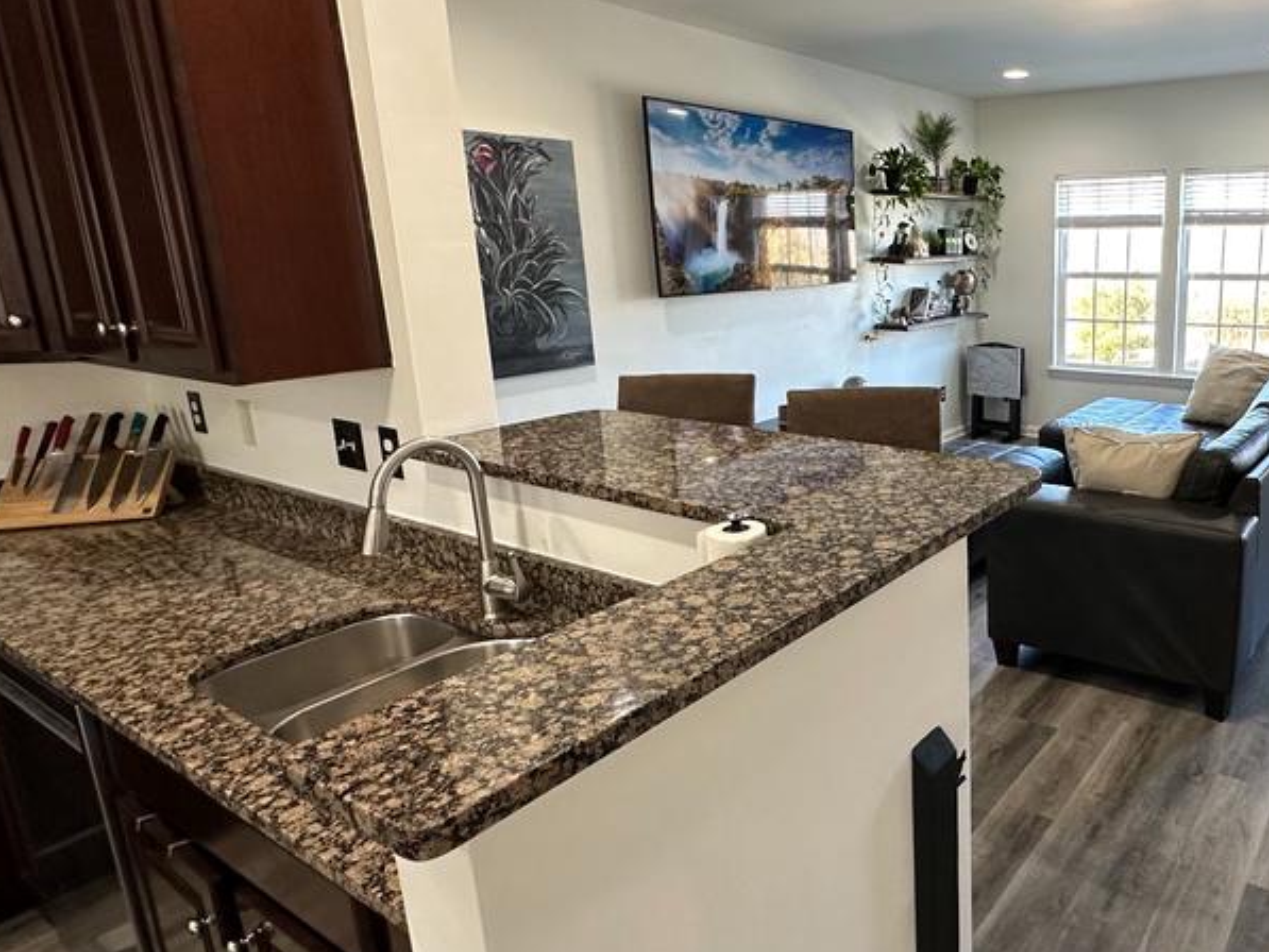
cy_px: 434
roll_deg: +1.7
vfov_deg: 56.7
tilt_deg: -12.0
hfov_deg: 66.9
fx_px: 880
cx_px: 957
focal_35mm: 24
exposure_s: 1/60
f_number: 2.2
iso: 160
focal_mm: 2.22
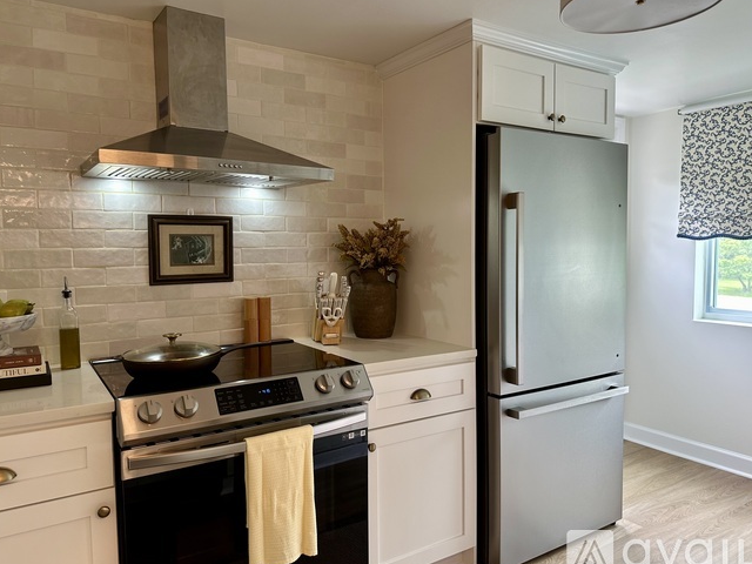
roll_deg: +0.3
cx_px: 365
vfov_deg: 54.9
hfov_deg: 69.4
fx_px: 543
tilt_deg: -3.7
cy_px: 283
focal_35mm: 25
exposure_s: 1/120
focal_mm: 6.86
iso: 100
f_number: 1.78
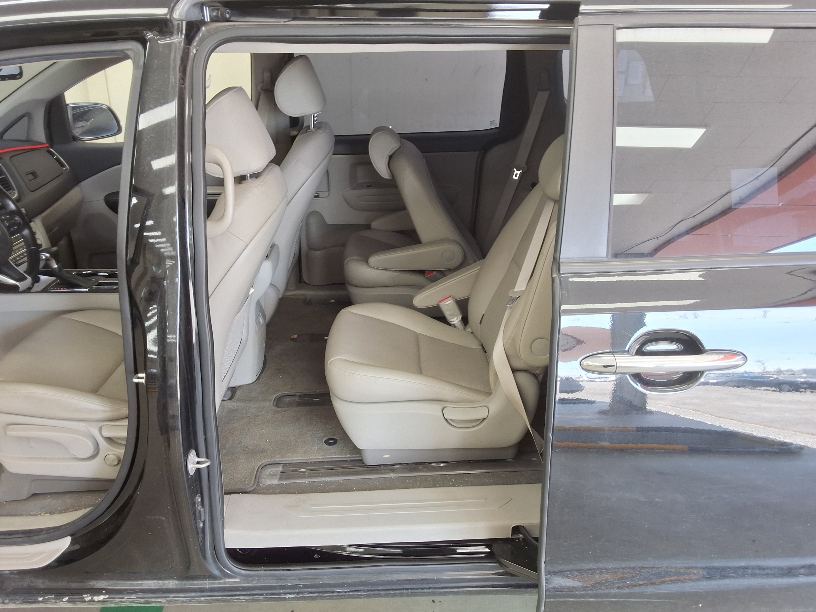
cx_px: 408
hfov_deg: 63.4
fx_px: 660
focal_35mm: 28
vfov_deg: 49.7
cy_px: 306
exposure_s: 1/60
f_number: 1.9
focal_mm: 2.91
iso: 40
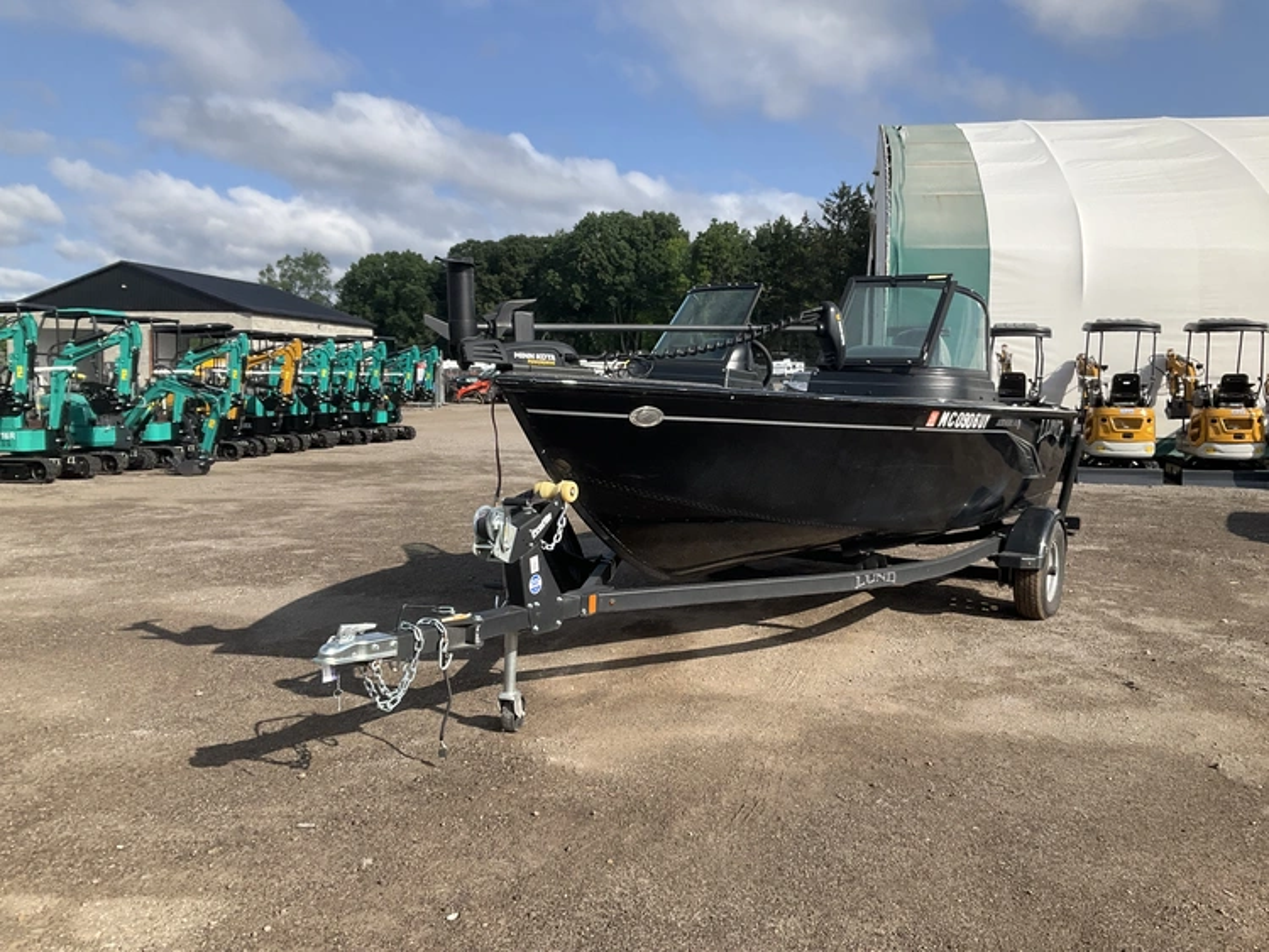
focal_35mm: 29
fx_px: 1063
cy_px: 476
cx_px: 634
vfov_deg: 48.3
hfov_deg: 61.6
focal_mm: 3
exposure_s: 1/1577
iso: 25
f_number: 1.8
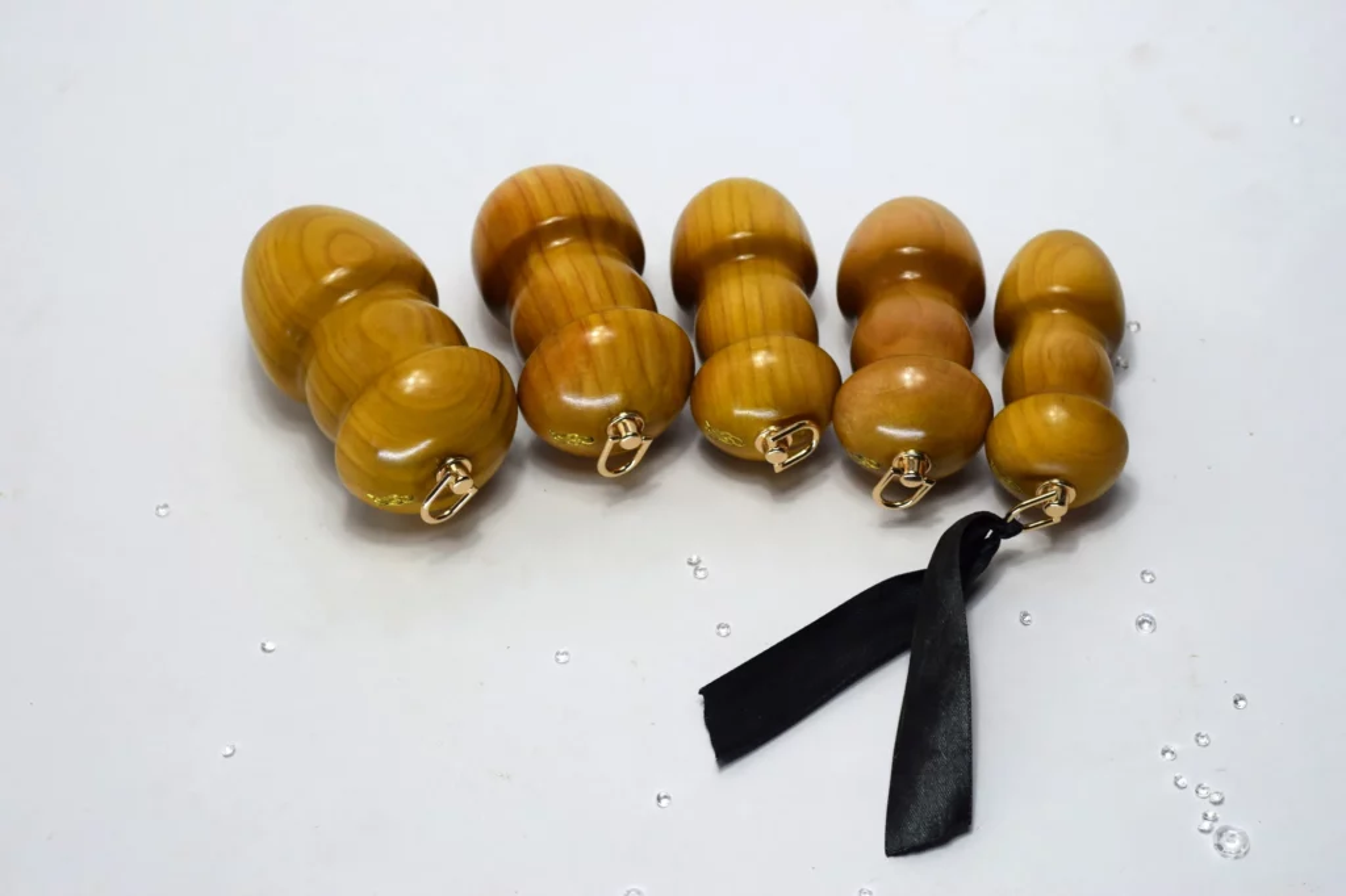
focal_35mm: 75
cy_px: 448
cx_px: 673
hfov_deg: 27.0
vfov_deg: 18.2
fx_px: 2803
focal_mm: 50
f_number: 5.6
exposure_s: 1/125
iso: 400
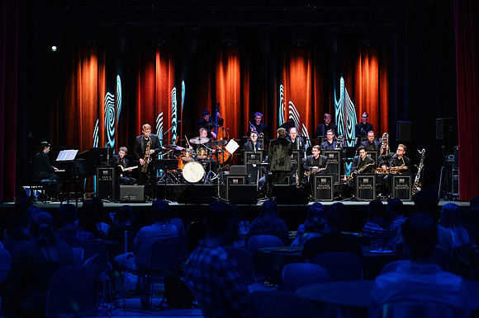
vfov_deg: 19.4
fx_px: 931
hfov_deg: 28.9
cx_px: 240
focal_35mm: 70
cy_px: 159
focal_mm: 70
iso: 6400
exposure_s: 1/400
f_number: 2.8
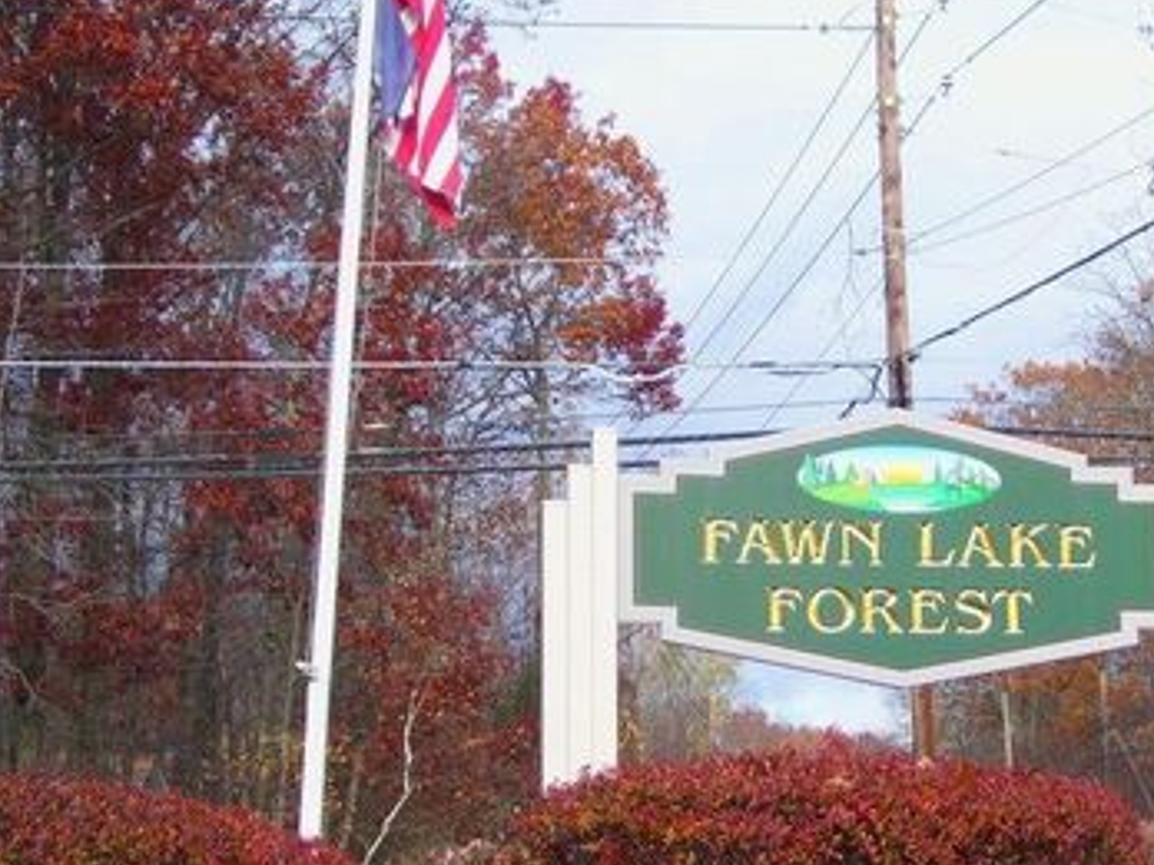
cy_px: 519
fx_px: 2734
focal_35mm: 82
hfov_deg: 23.8
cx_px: 743
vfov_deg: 18.0
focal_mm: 9.4
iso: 80
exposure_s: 1/250
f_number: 3.4
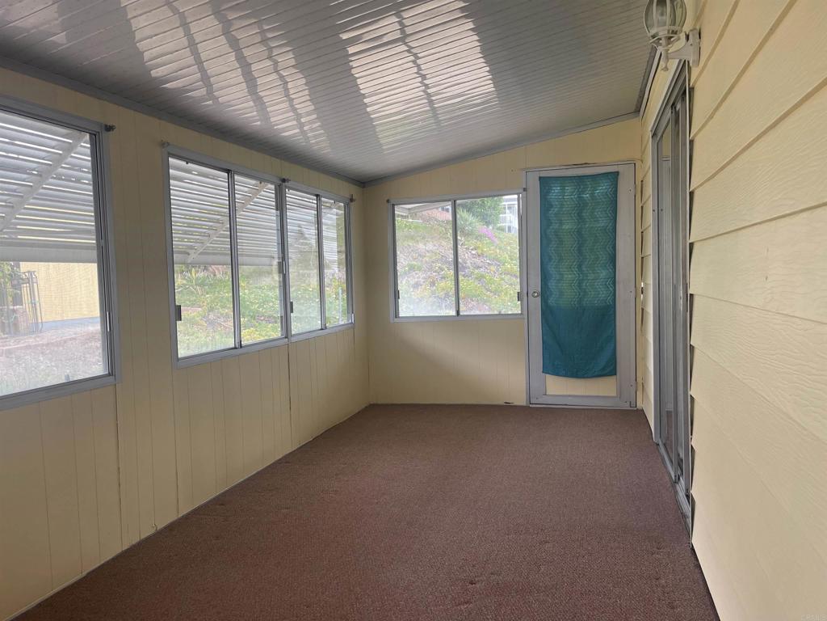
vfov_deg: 53.1
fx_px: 621
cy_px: 310
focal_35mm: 26
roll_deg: +1.2
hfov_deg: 67.3
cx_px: 414
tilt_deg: -4.0
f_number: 1.6
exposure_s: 1/121
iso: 50
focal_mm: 5.1
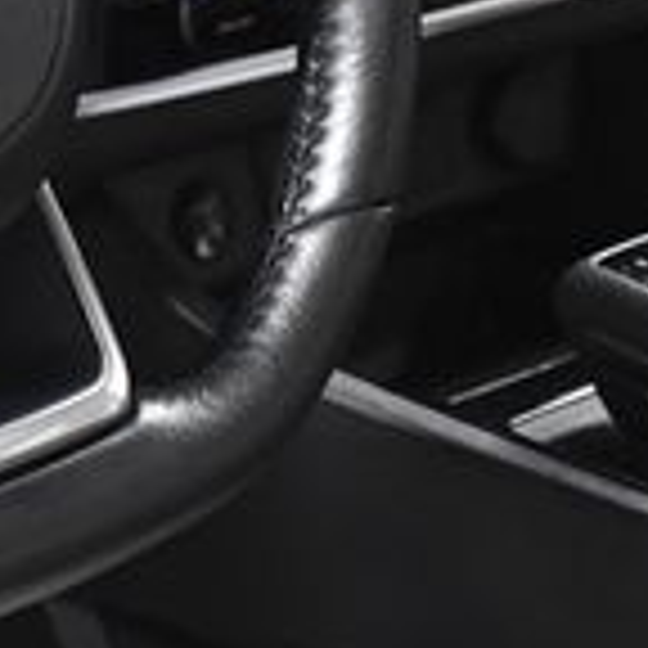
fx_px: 4088
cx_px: -148
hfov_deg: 8.9
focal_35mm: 193
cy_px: -38
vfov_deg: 9.0
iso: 2500
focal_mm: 34
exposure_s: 1/125
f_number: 4.5
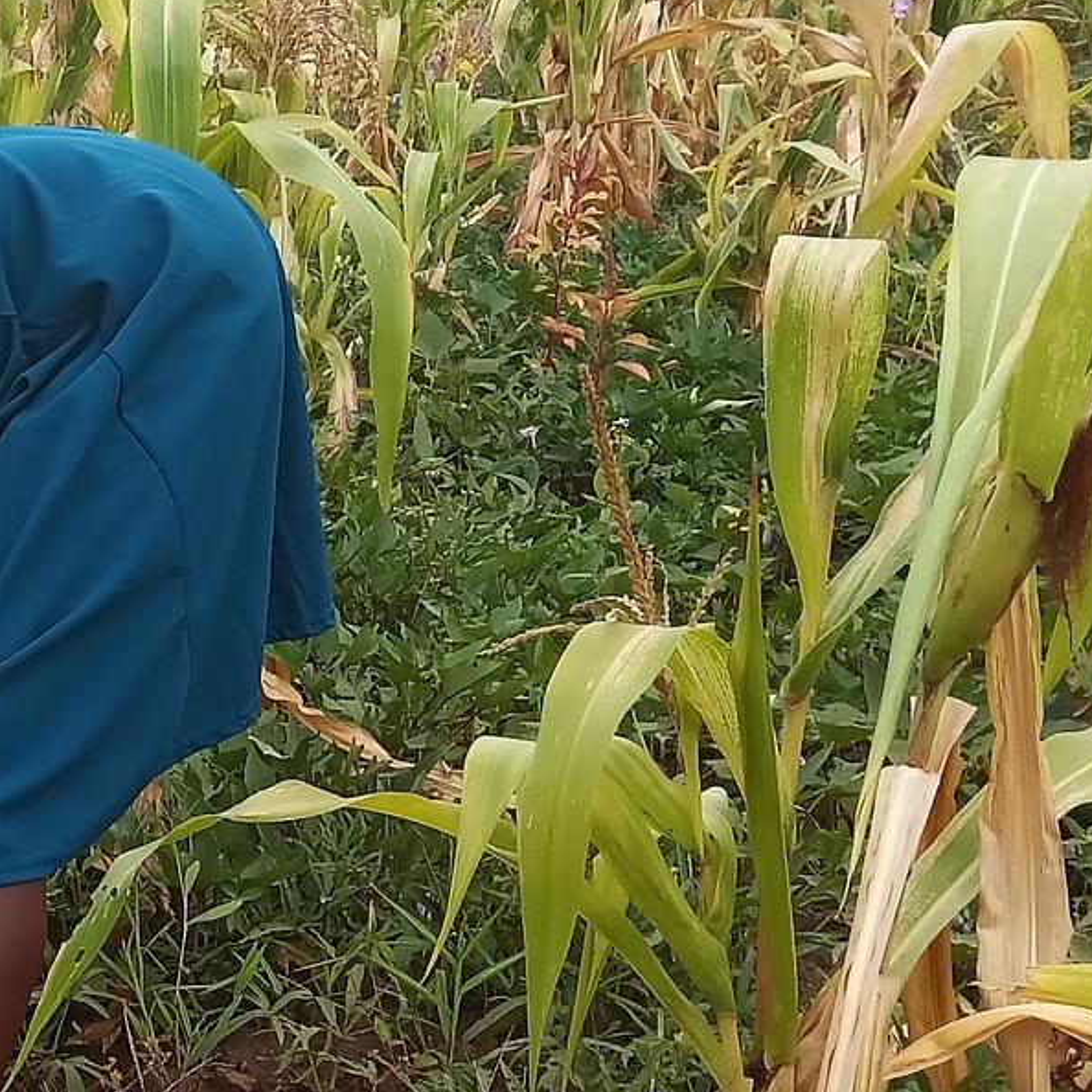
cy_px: 859
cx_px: -445
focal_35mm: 100
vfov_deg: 17.3
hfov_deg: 16.2
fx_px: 3569
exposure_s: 1/500
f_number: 2.8
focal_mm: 3.38
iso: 125
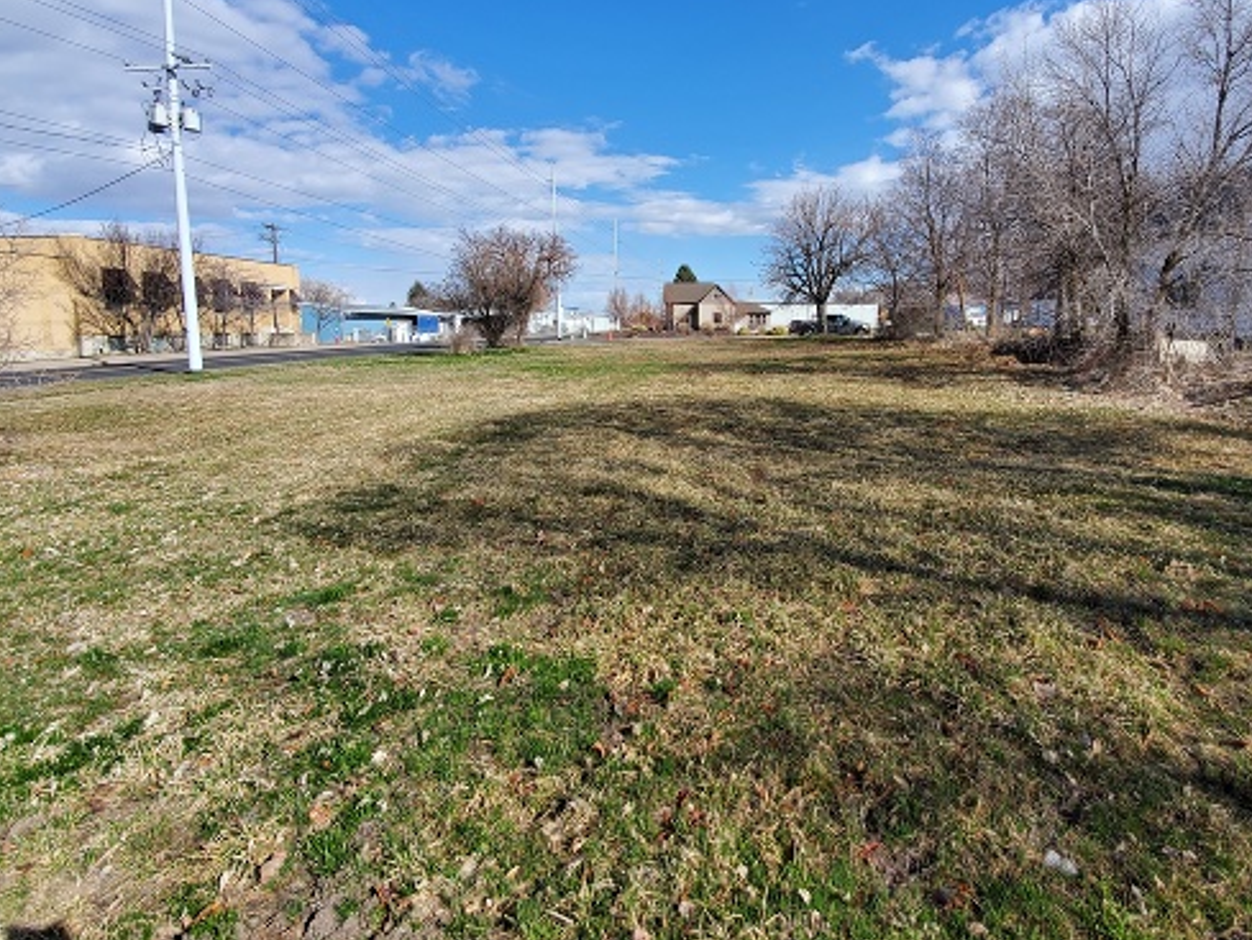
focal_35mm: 17
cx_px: 730
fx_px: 615
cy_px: 382
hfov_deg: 90.2
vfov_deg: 74.0
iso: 50
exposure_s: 1/829
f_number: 2.2
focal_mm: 1.8
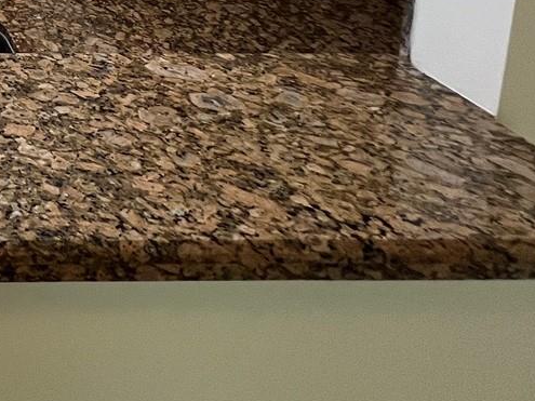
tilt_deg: -7.8
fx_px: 649
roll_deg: -1.0
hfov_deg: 32.2
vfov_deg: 24.6
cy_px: -231
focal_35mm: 42
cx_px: -180
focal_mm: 1.57
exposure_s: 1/120
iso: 200
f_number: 1.8
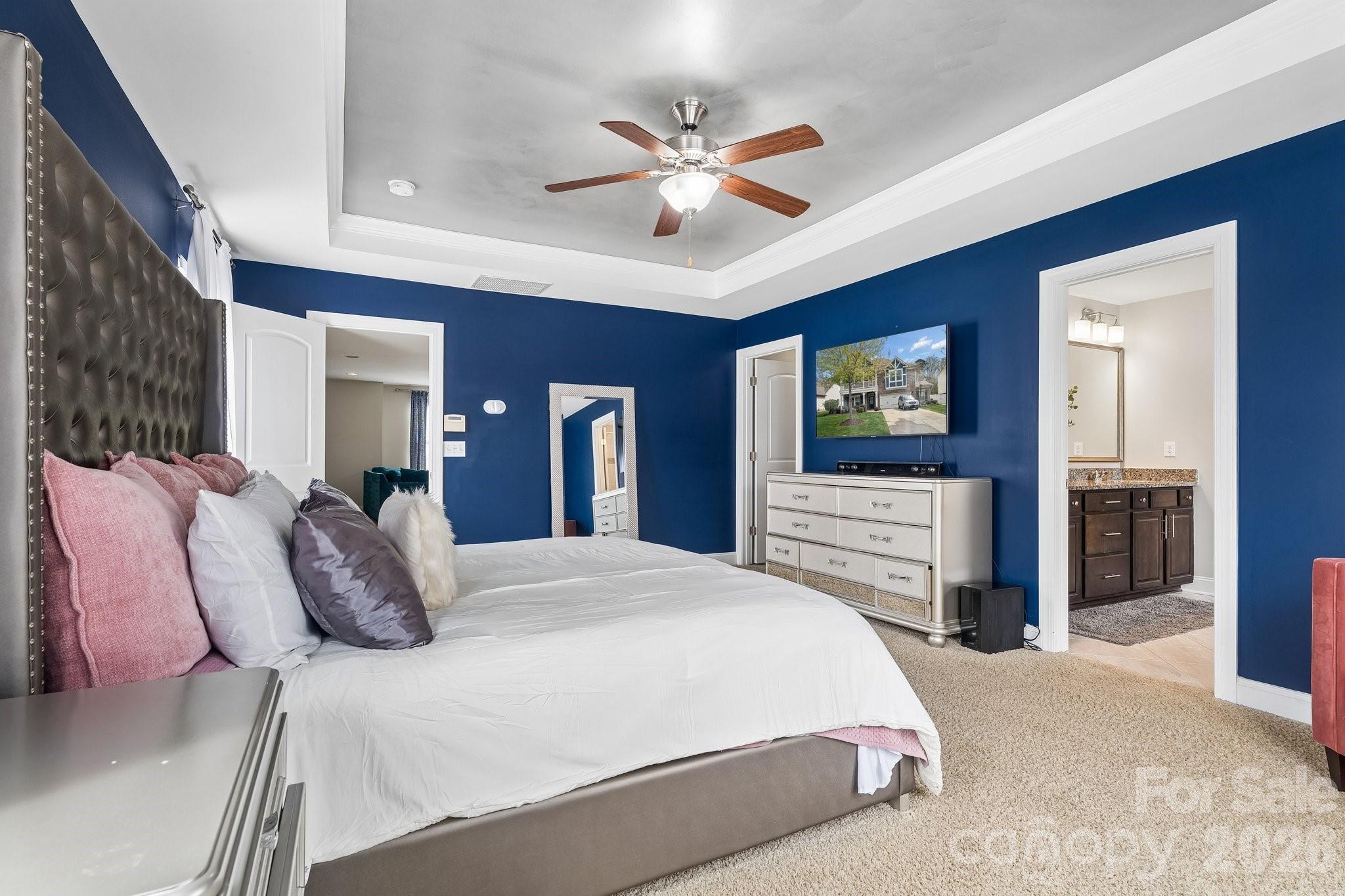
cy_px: 448
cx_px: 672
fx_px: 635
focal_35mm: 17
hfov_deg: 93.3
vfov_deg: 70.4
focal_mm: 17
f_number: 8
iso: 400
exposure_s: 1/13
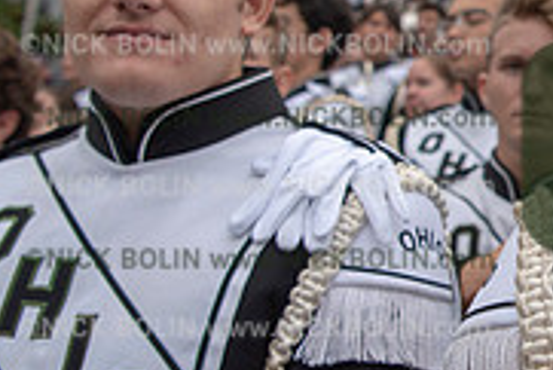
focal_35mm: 77
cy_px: 188
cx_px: 736
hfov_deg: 23.1
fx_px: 1184
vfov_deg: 17.8
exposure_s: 1/1000
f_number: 3.5
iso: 250
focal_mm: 24
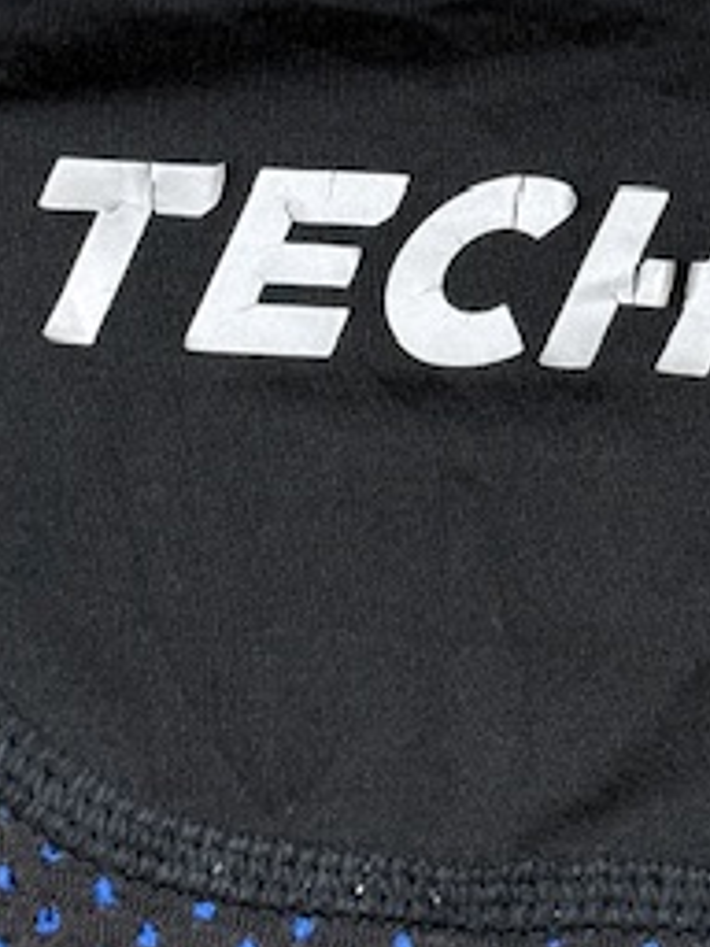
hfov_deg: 12.3
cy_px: 185
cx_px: 547
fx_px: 3282
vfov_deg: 16.3
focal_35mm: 120
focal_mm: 6.76
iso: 100
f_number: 1.78
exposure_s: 1/100
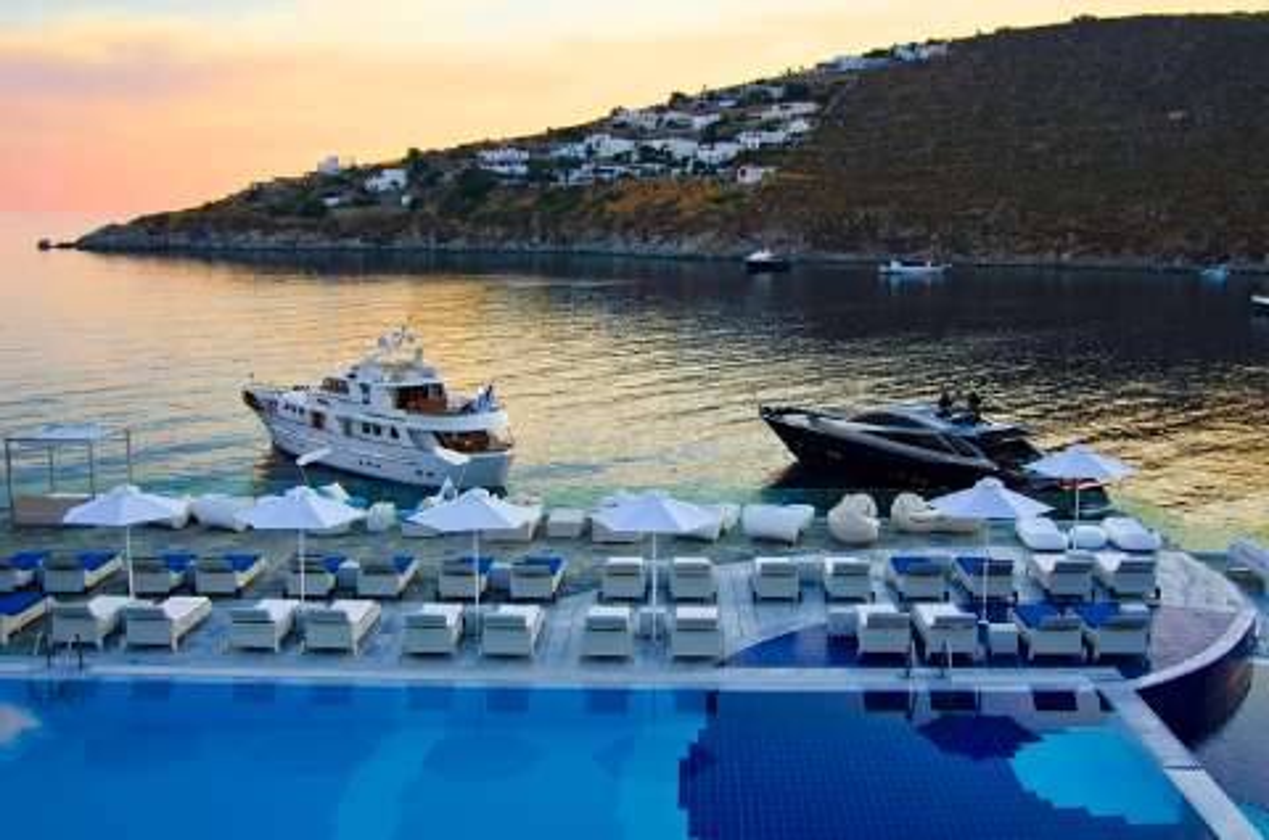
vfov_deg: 36.7
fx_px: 1266
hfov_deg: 53.2
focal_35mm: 36
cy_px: 420
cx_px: 634
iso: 100
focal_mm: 24
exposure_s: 1/80
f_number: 4.5
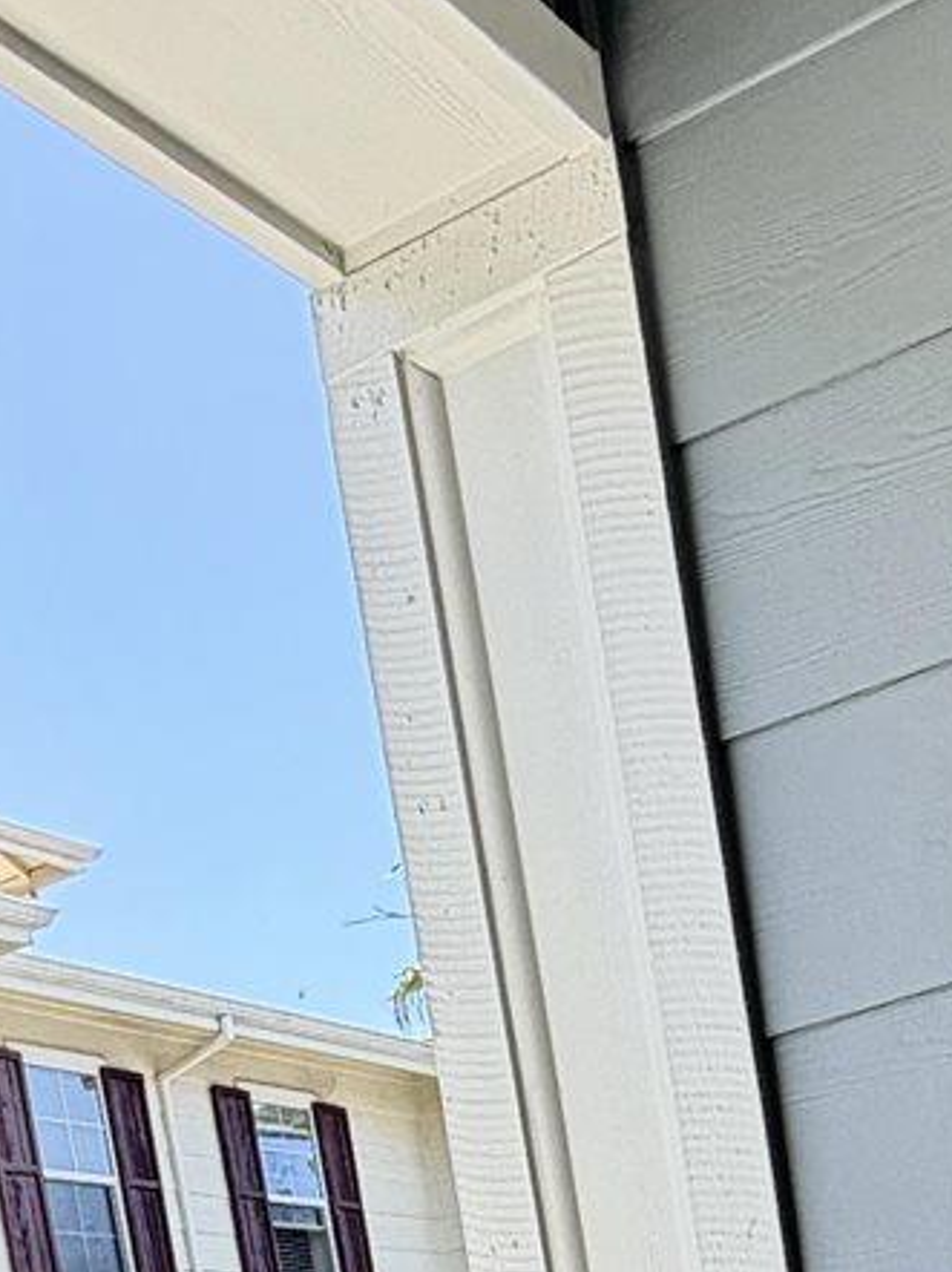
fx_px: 2679
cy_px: 1899
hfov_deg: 20.1
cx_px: 299
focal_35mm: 73
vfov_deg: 22.1
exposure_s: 1/152
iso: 40
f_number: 2.2
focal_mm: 2.22
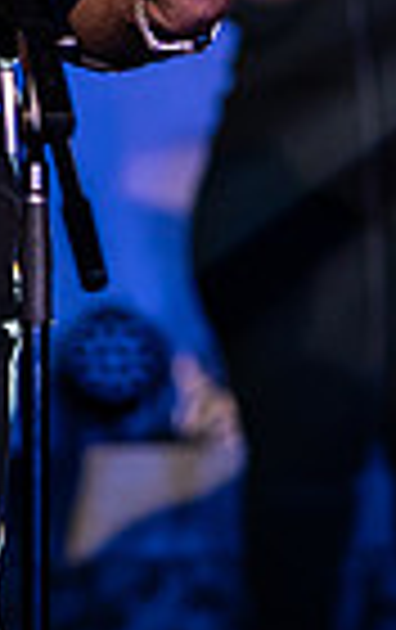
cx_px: 22
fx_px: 6157
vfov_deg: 5.8
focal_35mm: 358
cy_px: -182
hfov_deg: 3.7
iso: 2000
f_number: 2
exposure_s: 1/500
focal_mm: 85
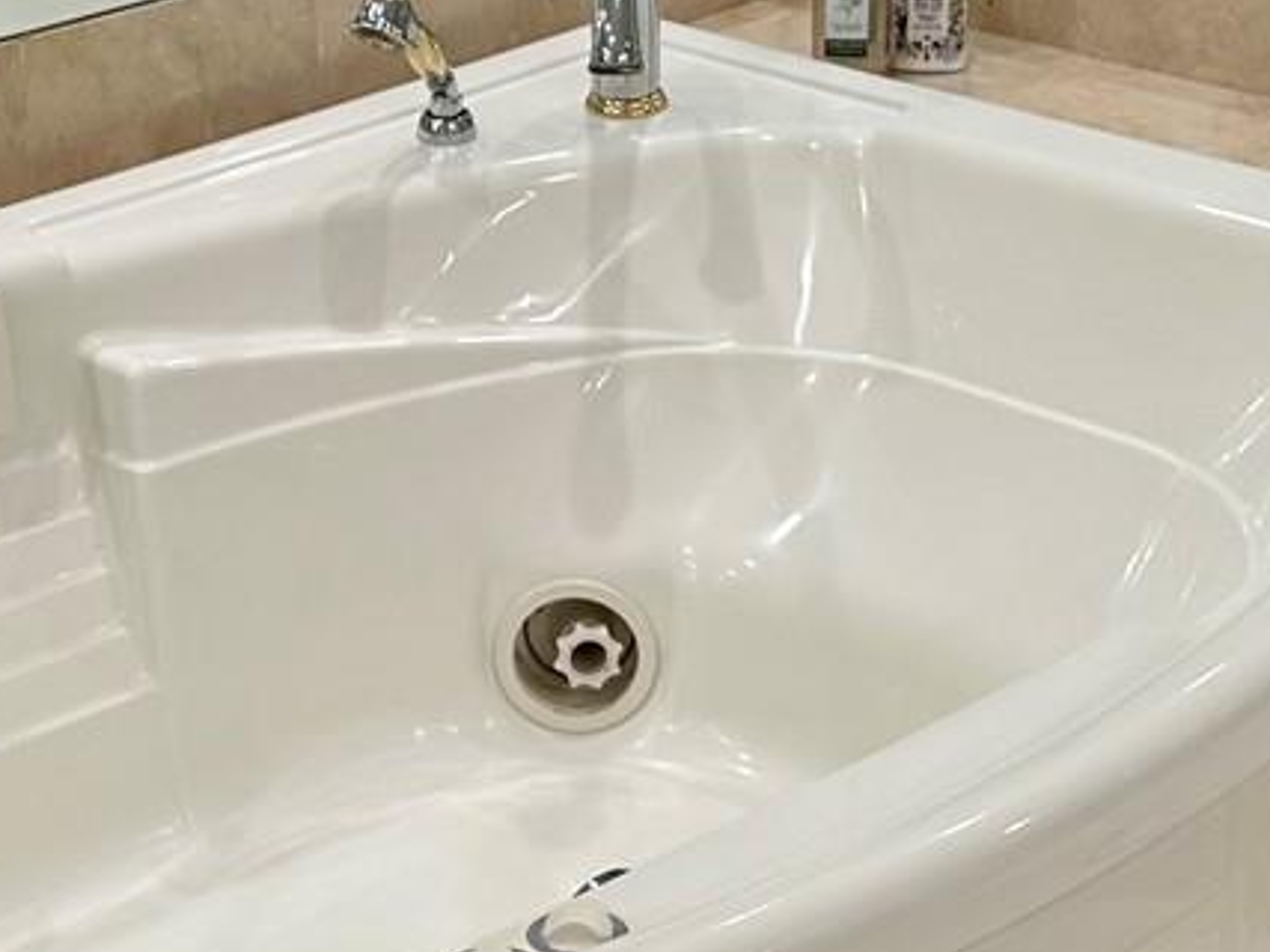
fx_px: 3301
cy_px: 640
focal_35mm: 90
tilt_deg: -26.5
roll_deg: +3.3
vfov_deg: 16.4
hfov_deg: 21.6
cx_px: 291
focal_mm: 6.86
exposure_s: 1/120
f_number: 1.78
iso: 64
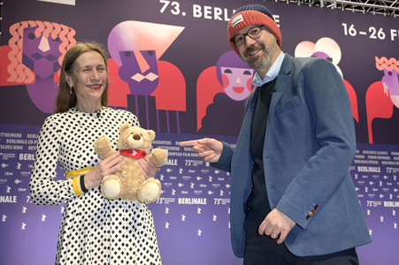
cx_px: 200
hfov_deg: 46.4
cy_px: 132
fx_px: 465
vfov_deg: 31.8
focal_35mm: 42
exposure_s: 1/100
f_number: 5.6
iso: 2000
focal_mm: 42
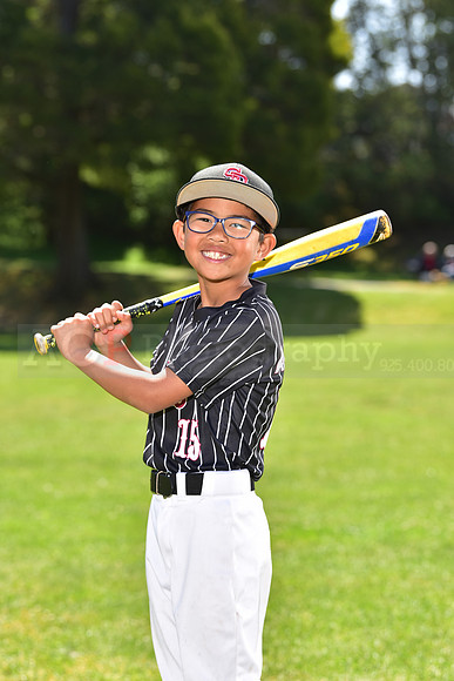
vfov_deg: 17.6
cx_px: 227
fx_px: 2193
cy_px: 340
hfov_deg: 11.8
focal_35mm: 116
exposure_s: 1/250
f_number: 5
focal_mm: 116
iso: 100
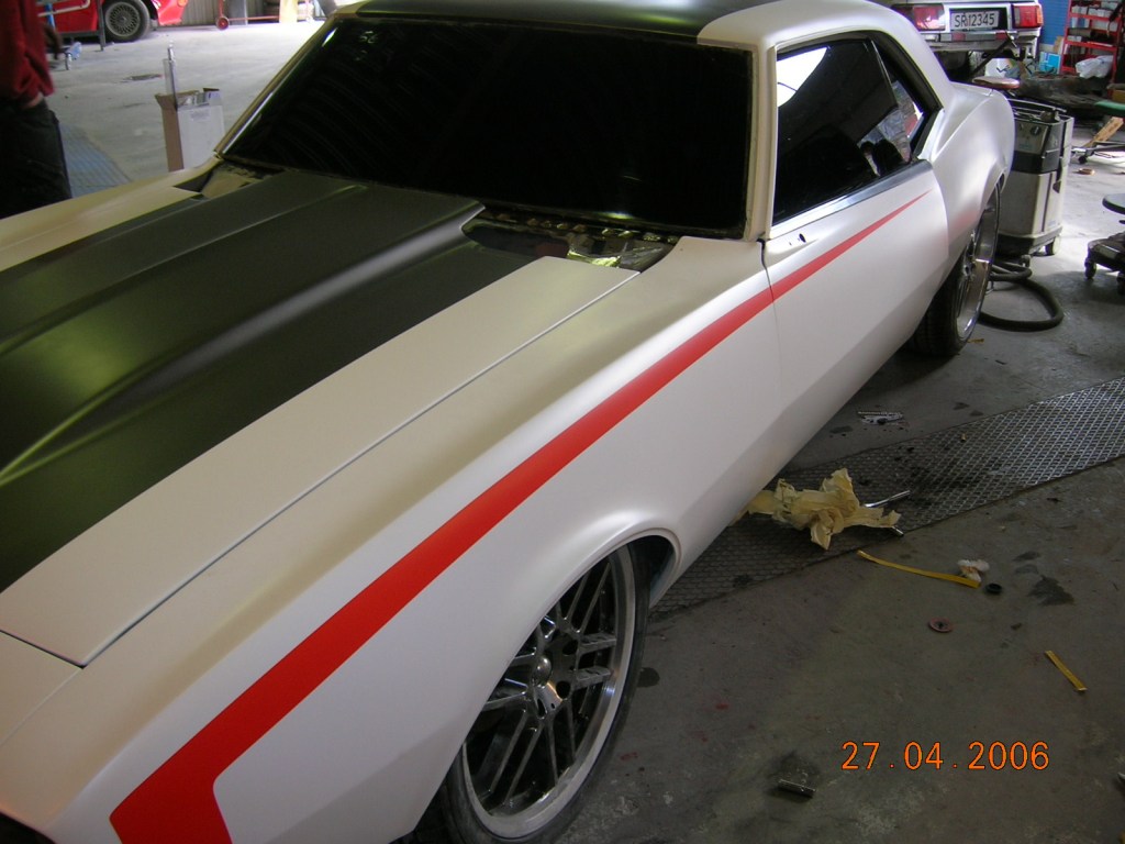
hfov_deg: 54.0
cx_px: 562
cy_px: 422
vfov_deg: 41.8
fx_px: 1105
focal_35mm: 34
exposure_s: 1/32.1
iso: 50
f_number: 2.9
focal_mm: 5.7
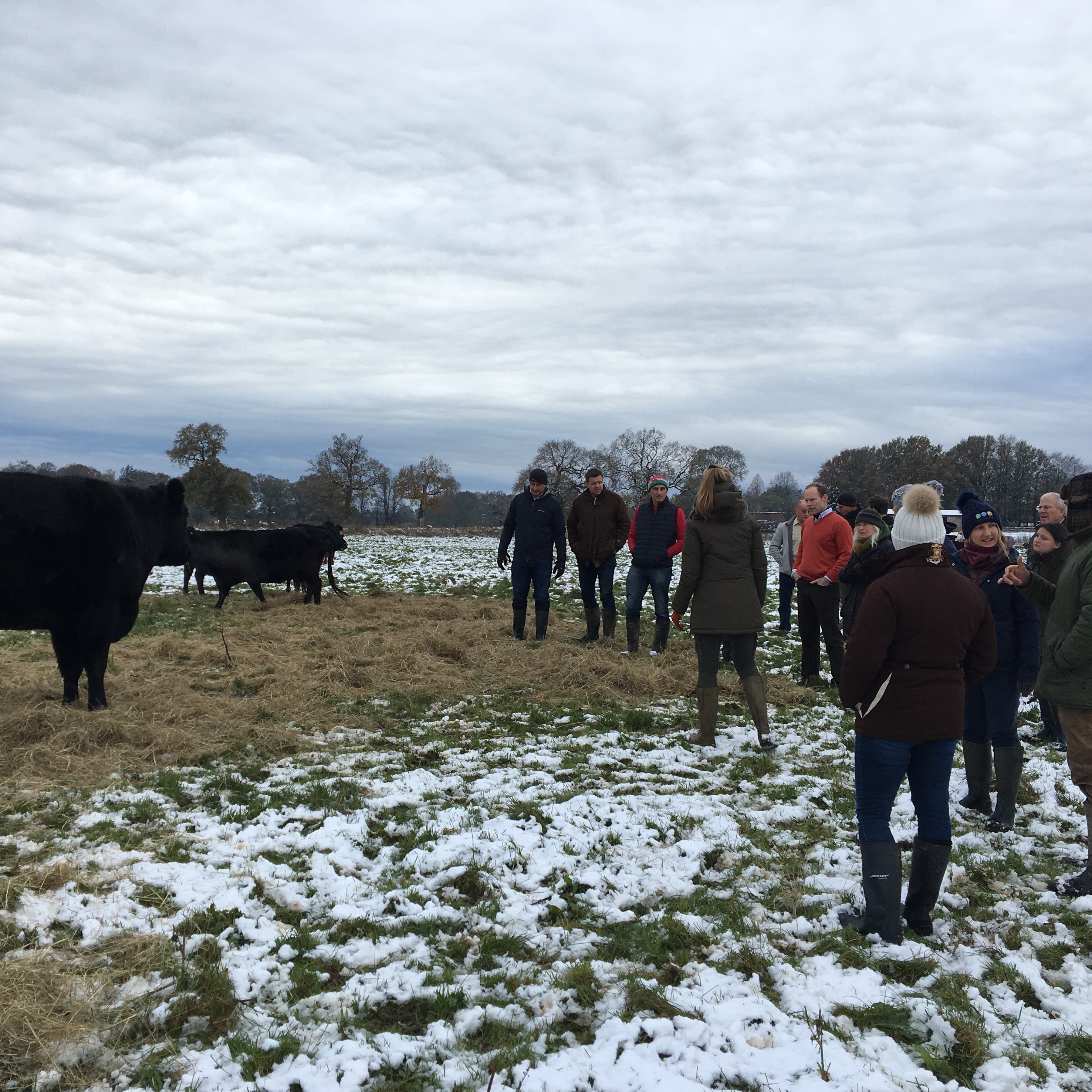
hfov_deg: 47.1
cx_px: 469
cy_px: 558
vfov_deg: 47.2
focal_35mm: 35
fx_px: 1249
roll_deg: -0.2
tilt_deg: -1.5
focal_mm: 4.15
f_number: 2.2
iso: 25
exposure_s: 1/553
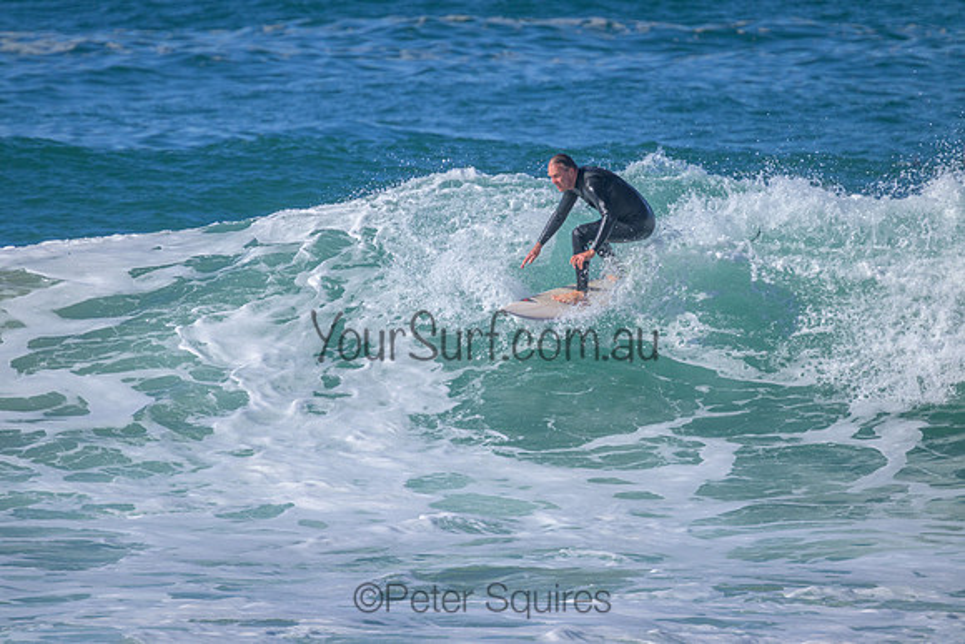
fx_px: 21448
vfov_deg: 1.7
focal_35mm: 800
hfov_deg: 2.6
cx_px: 482
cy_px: 322
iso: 1000
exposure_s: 1/2000
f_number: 11
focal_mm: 800
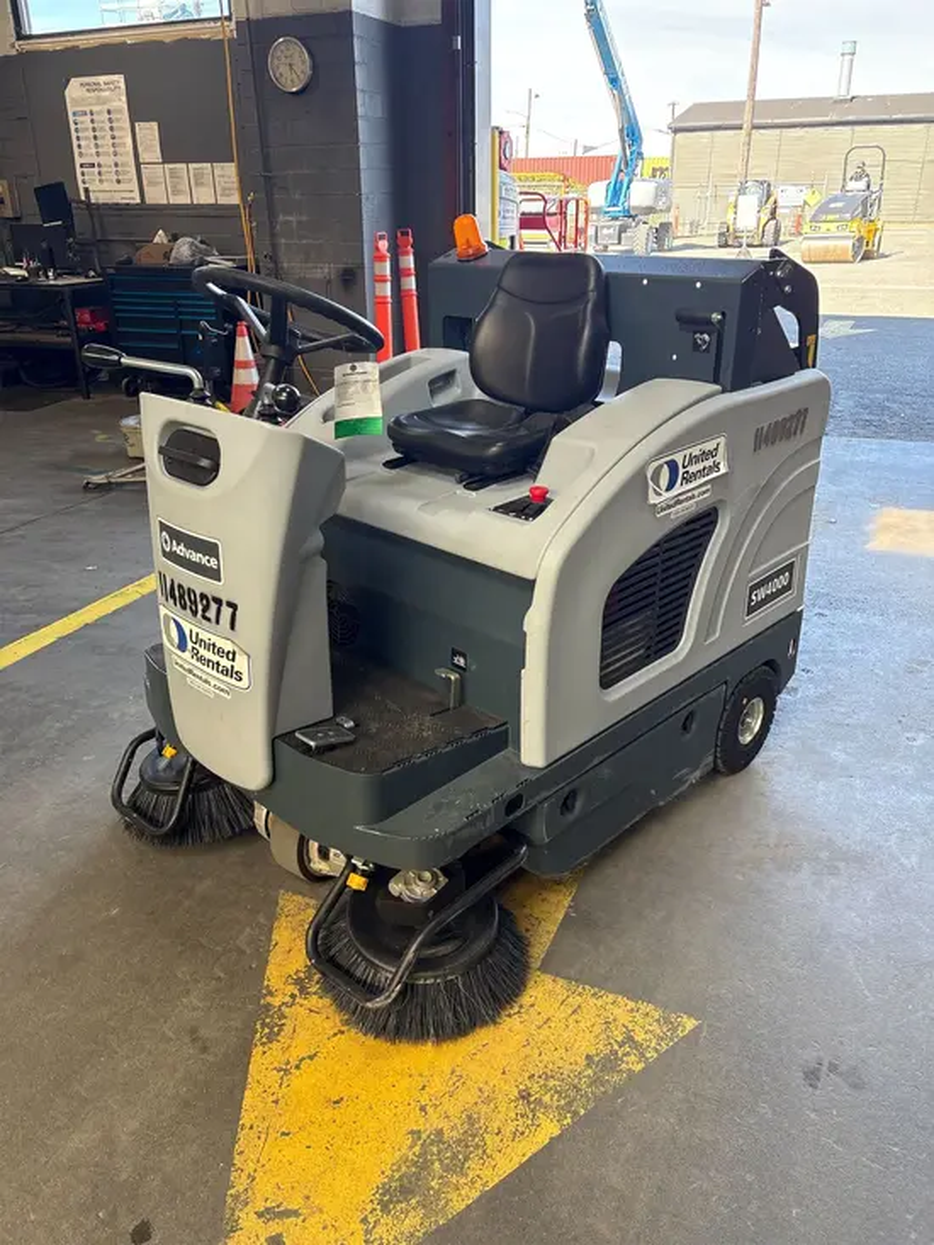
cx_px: 467
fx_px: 935
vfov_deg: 67.3
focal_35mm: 26
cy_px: 622
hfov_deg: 53.1
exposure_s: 1/179
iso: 80
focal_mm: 5.96
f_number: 1.6
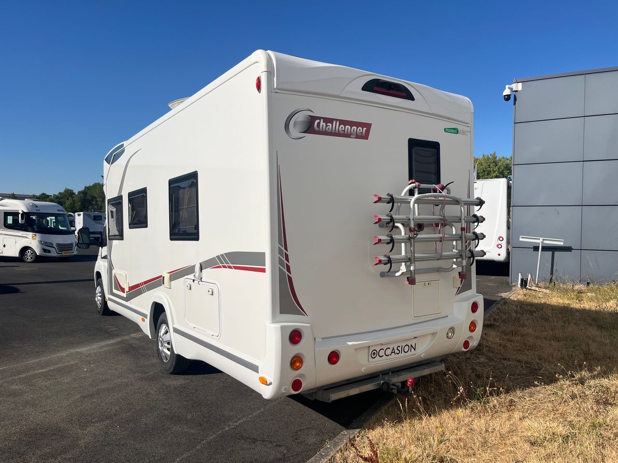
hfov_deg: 67.3
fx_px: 464
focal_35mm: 26
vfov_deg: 53.1
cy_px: 232
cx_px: 309
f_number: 1.6
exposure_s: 1/8403
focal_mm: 5.1
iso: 50
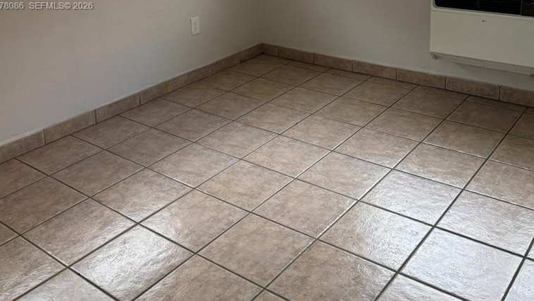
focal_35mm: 40
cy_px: 6
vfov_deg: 28.1
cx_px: 260
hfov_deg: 50.5
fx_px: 566
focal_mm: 5.96
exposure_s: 1/121
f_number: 1.6
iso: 80
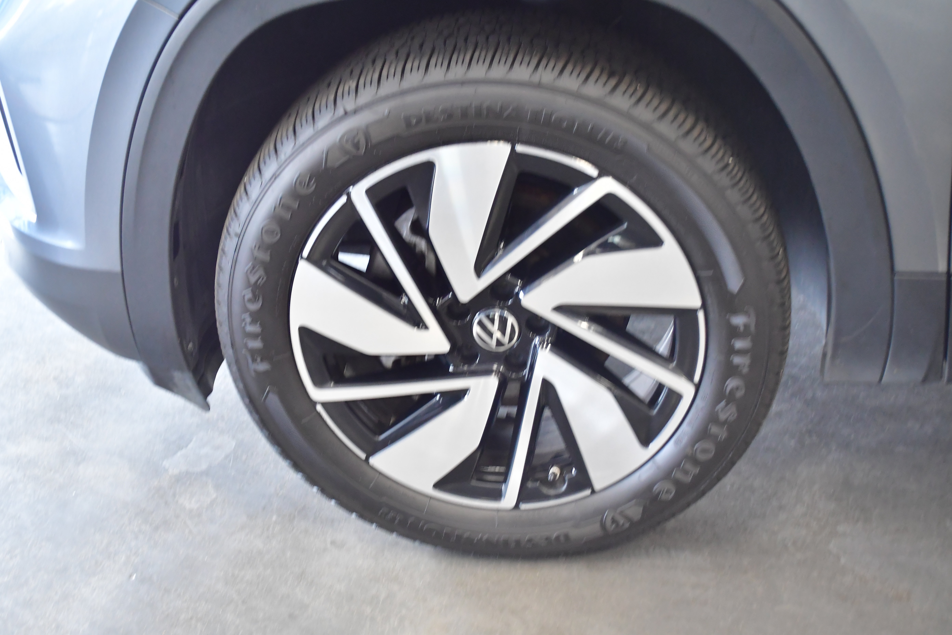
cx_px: 476
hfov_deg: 38.9
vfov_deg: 26.5
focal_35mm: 51
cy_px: 318
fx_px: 1349
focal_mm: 34
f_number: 5
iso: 2000
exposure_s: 1/40
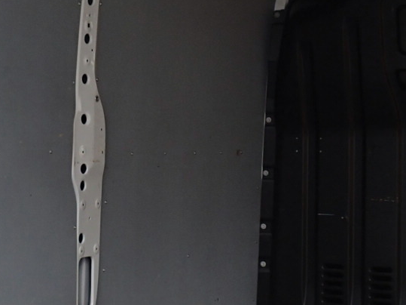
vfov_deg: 16.6
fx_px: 1044
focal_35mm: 89
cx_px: 73
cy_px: 149
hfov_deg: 21.7
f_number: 2.8
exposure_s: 1/320
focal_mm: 4.5
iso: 100
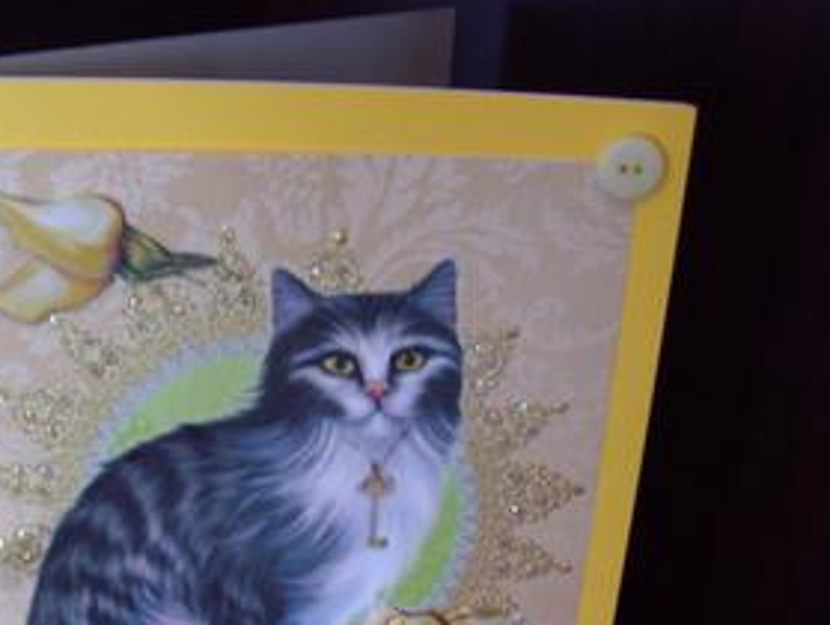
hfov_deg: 32.8
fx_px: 1392
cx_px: 244
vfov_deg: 24.9
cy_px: 491
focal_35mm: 58
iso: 160
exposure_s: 1/8
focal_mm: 6
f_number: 2.7
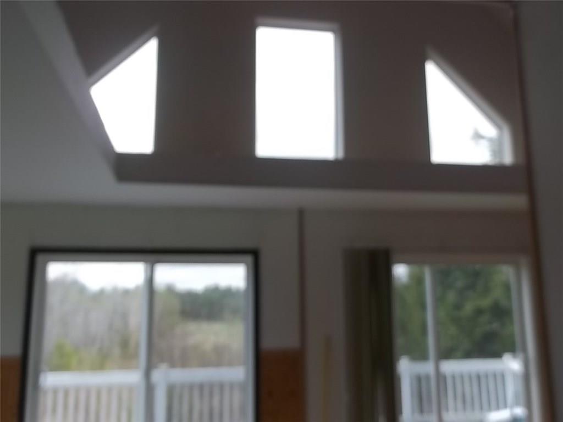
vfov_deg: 42.9
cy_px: 211
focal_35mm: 33
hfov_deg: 55.4
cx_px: 282
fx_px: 537
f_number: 3.3
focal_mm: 5.9
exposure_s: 1/250
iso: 80
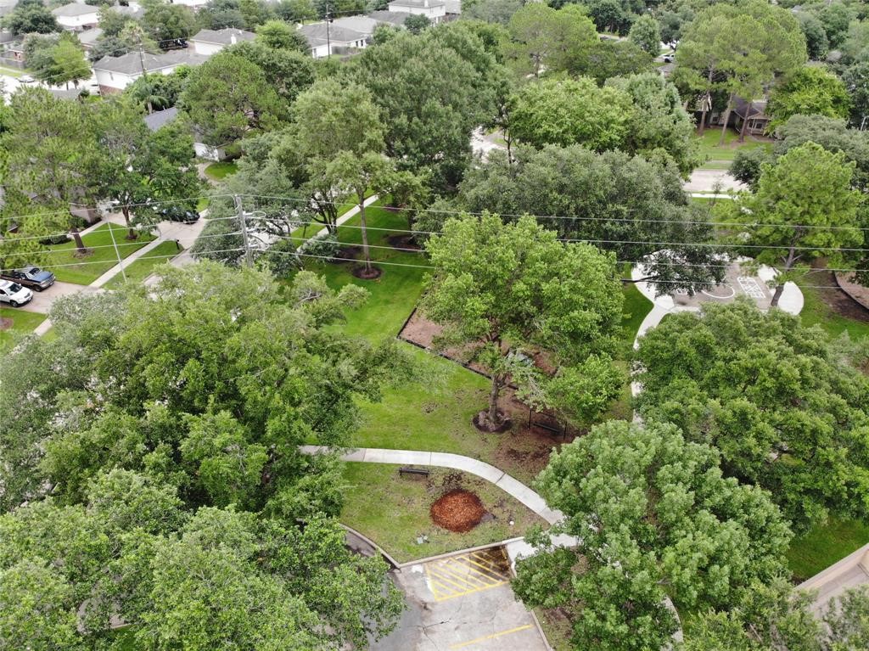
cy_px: 326
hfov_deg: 71.6
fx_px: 602
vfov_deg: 56.8
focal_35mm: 24
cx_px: 434
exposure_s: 1/108
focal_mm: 4.5
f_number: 2.8
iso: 107
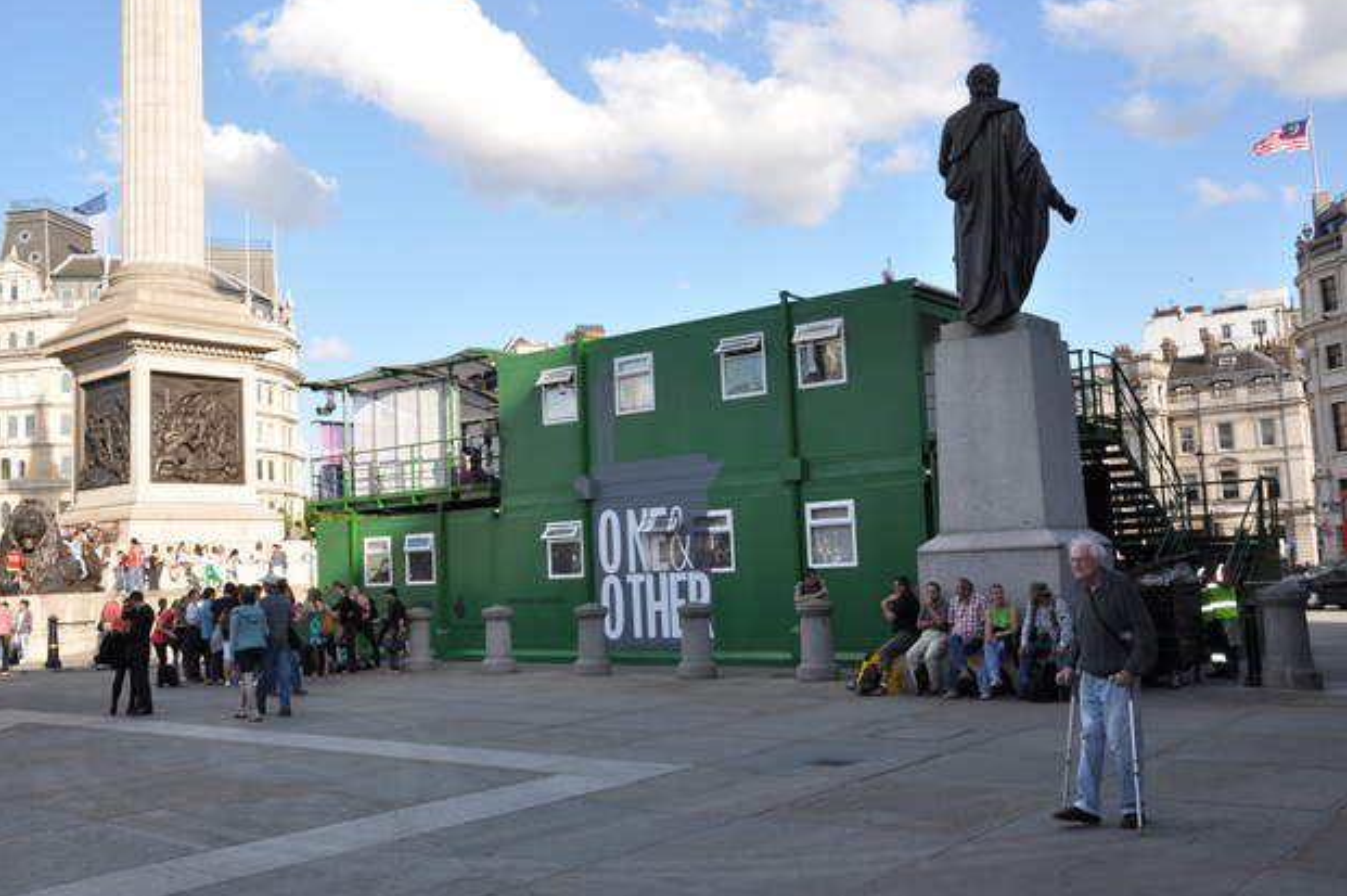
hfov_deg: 55.8
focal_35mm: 34
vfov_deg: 38.8
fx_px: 1271
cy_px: 437
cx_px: 655
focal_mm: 22
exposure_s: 1/200
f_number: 9
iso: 200
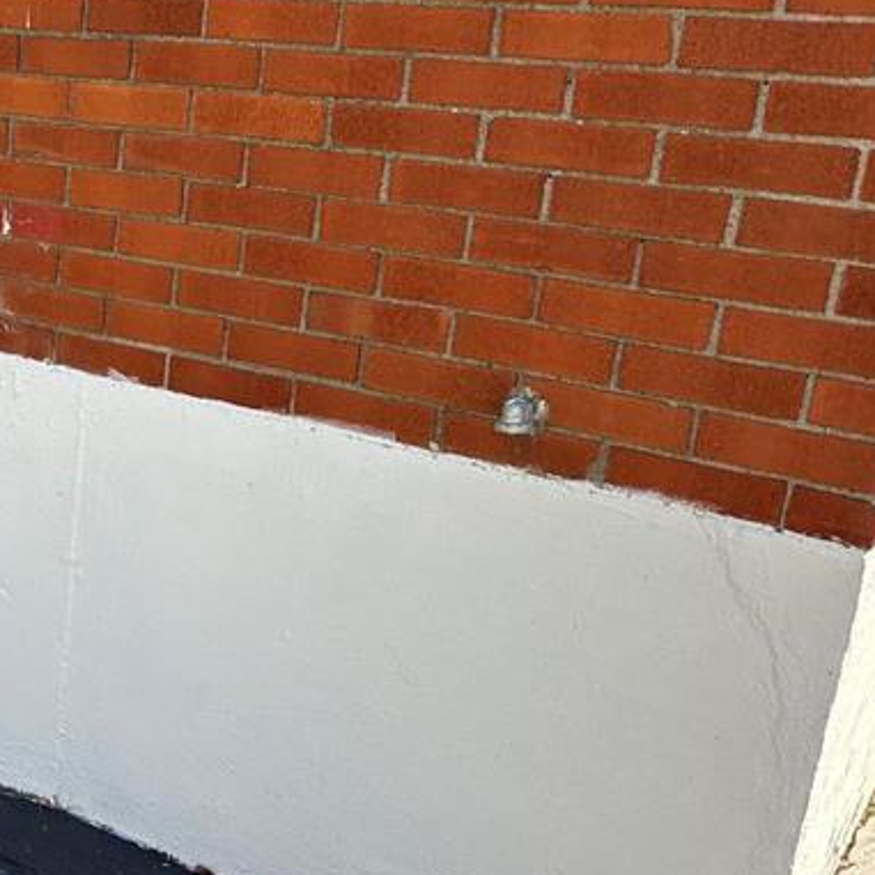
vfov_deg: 30.0
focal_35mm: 57
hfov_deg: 26.4
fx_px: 1630
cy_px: 501
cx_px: -204
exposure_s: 1/734
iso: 80
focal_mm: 6.86
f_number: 1.78
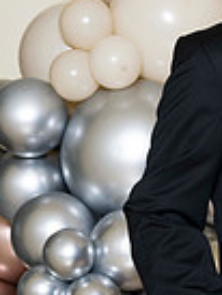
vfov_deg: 6.4
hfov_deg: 4.8
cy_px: 131
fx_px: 2621
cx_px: 315
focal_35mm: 307
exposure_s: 1/200
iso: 250
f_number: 5.6
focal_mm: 97
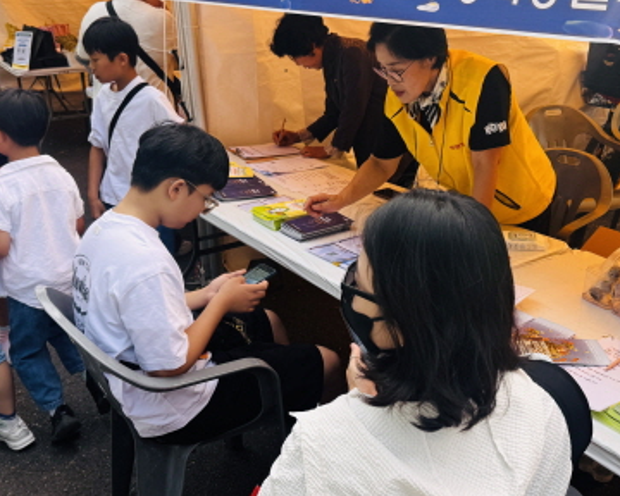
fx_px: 716
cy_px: 241
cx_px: 350
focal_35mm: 39
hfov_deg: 46.7
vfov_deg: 38.2
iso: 80
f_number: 1.78
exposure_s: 1/1524
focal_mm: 6.76
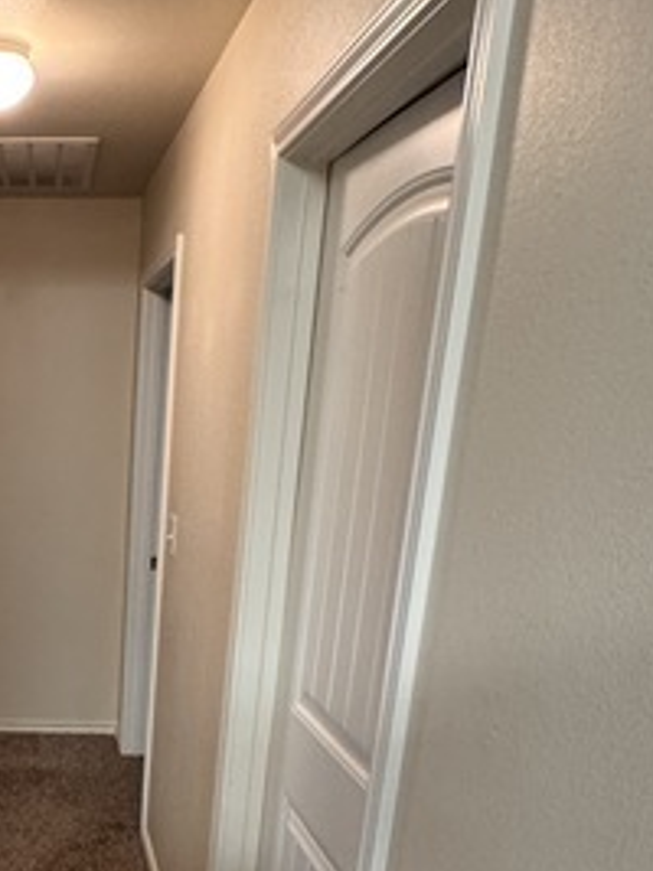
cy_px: 657
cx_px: -3
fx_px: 881
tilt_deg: -17.4
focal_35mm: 35
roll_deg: +0.8
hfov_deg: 36.5
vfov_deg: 50.4
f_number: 2.2
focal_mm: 2.22
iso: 640
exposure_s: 1/60
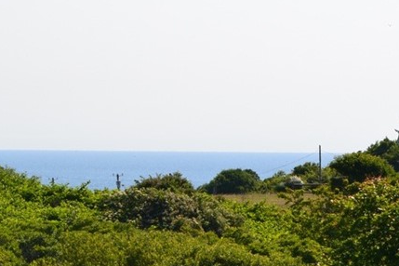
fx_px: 3868
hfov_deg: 5.9
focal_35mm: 349
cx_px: 142
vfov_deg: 3.9
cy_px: 281
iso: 360
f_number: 11
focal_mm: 92
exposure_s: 1/500
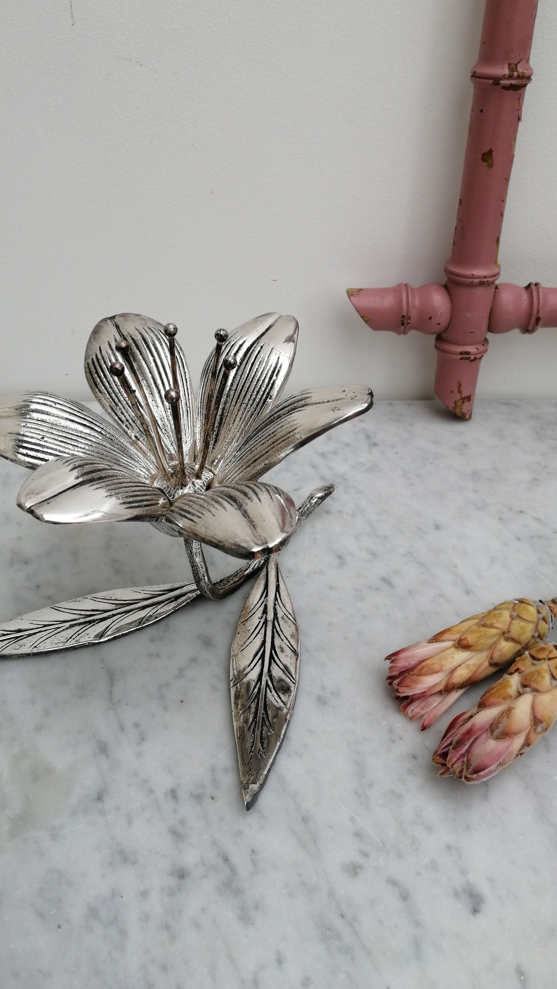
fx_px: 788
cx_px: 257
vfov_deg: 64.3
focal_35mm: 30
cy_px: 487
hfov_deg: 38.9
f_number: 1.8
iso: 50
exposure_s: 1/50
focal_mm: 3.95
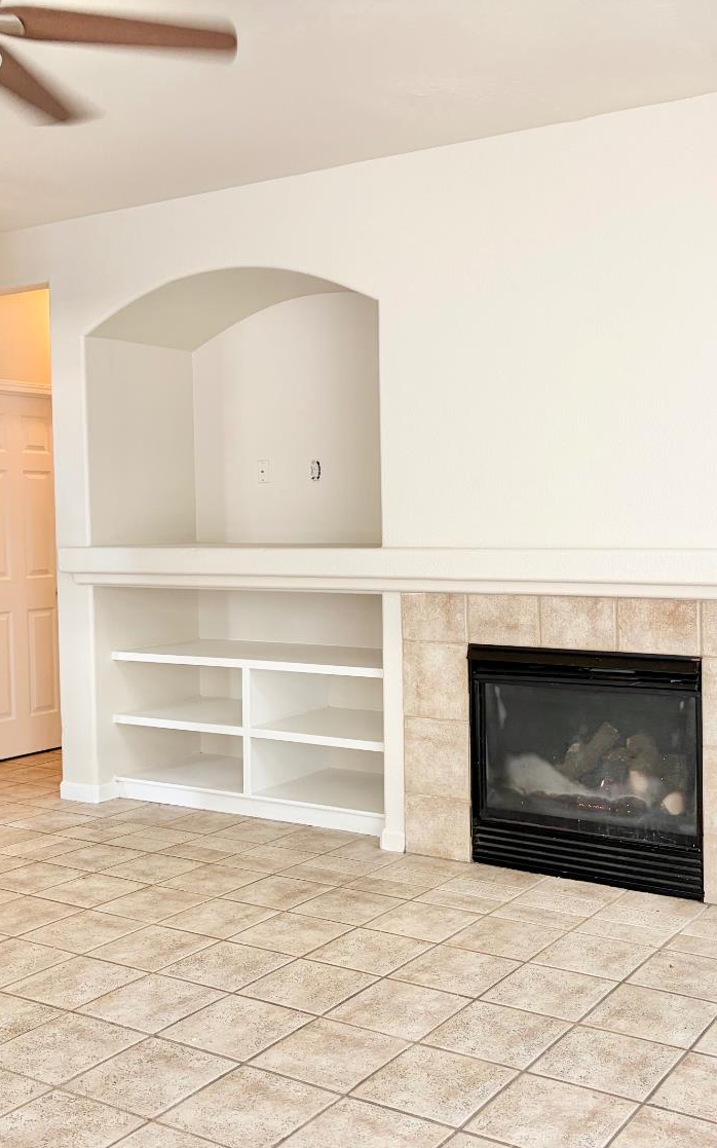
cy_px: 574
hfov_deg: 34.2
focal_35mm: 37
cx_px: 453
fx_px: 1157
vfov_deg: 52.8
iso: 125
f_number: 1.6
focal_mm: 5.96
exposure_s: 1/60
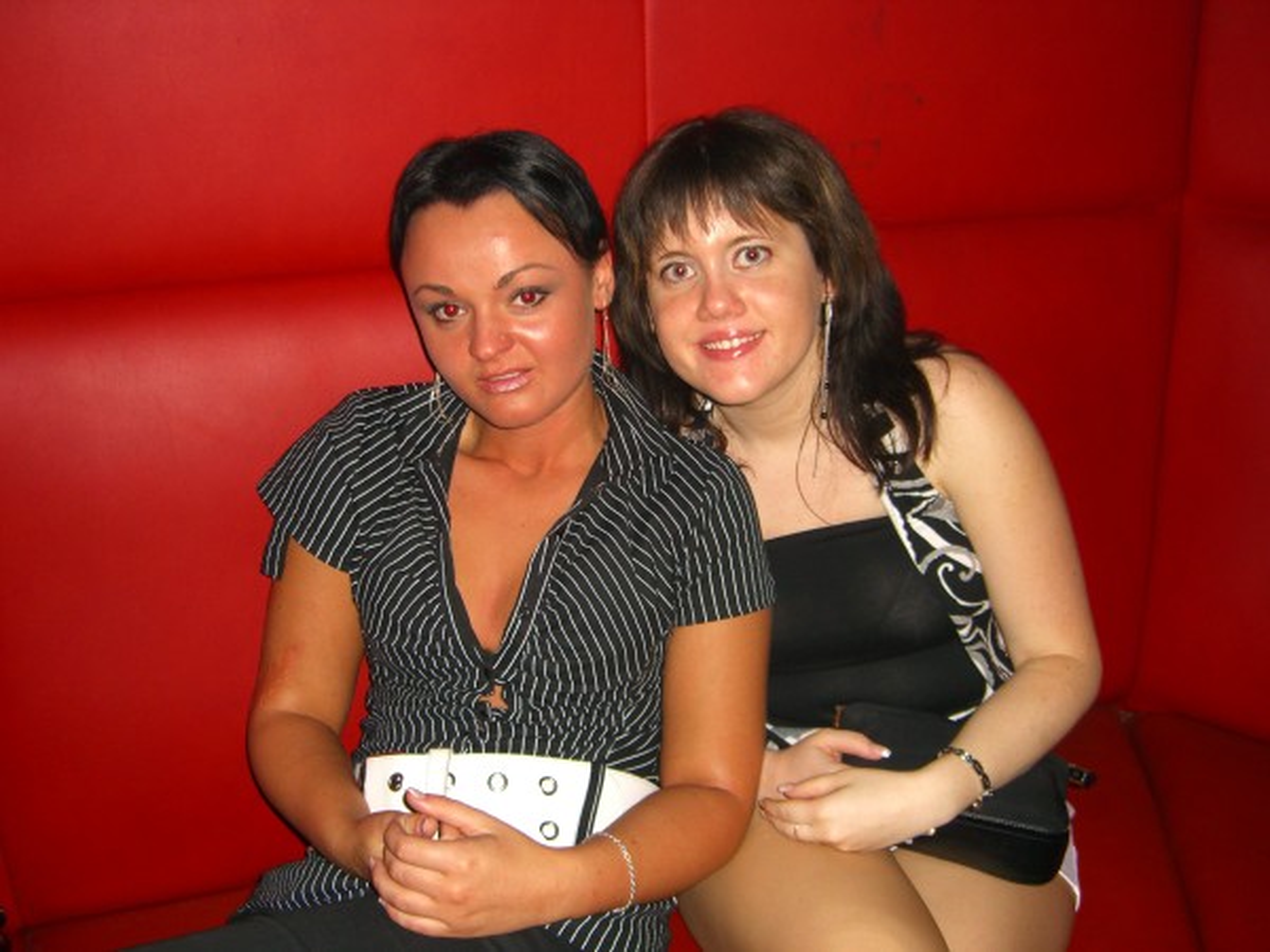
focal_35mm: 38
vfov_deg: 37.7
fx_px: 1394
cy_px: 476
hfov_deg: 49.0
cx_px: 635
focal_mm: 7.9
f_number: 2.8
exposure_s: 1/60
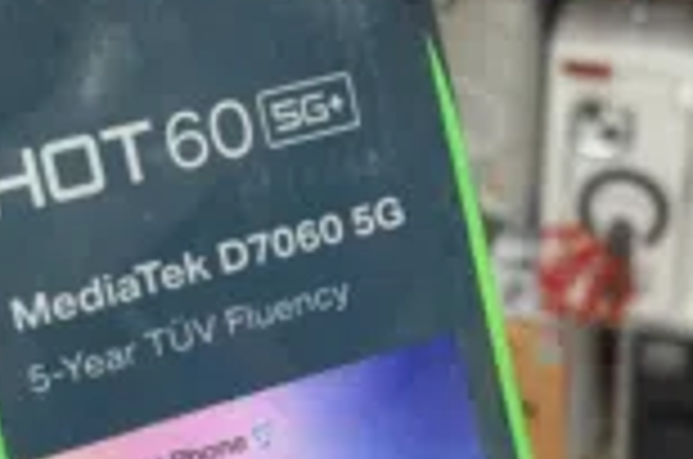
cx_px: 315
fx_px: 2497
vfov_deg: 10.4
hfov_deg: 15.8
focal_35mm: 130
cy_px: 472
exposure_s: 1/558
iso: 64
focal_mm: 6.76
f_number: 1.78
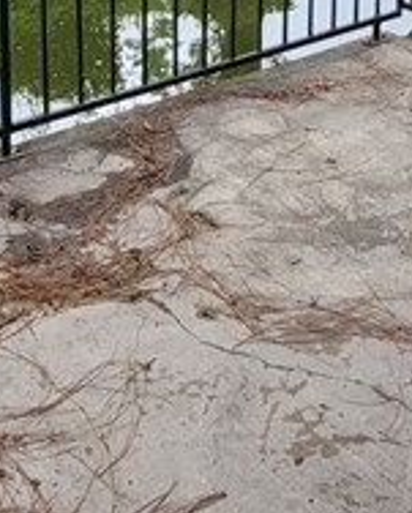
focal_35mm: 69
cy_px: -136
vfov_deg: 24.3
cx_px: 240
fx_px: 1049
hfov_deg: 22.2
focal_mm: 1.74
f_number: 2.2
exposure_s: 1/189
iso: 40
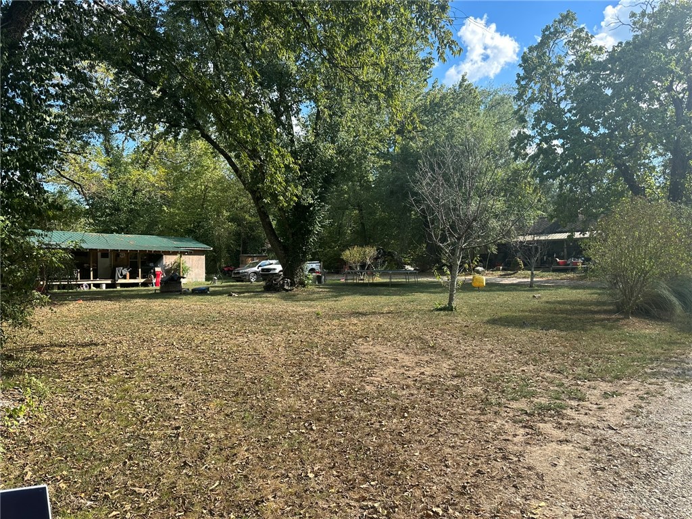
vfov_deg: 56.8
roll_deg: +0.6
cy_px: 260
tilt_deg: +1.4
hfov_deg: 71.6
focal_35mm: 24
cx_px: 346
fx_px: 480
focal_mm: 6.86
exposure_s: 1/1029
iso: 80
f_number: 1.78
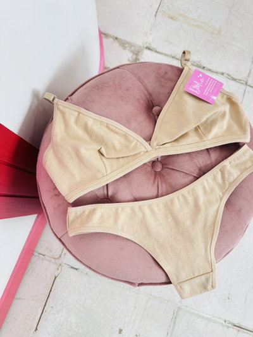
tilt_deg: -82.5
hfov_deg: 56.8
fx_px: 234
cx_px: 126
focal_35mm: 24
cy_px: 168
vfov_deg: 71.6
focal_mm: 6.76
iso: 160
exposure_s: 1/100
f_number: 1.78
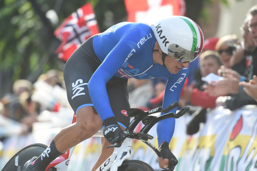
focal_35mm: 400
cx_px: 128
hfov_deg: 5.2
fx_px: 2853
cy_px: 86
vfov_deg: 3.4
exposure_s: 1/1000
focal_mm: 400
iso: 2500
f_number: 6.3
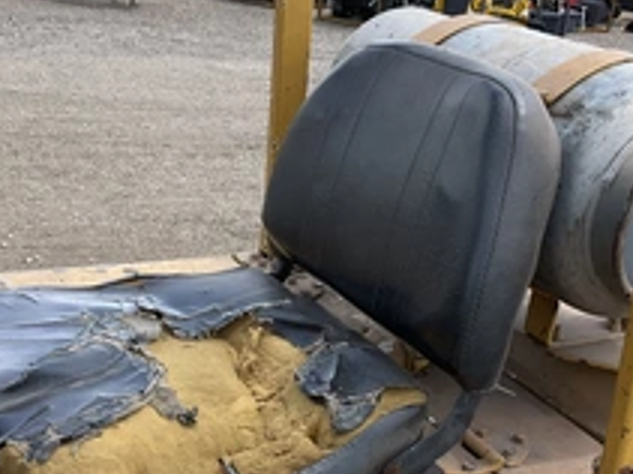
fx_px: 1005
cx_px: 312
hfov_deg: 35.0
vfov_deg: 26.3
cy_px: 339
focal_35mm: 55
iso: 25
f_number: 1.8
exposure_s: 1/469
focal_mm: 3
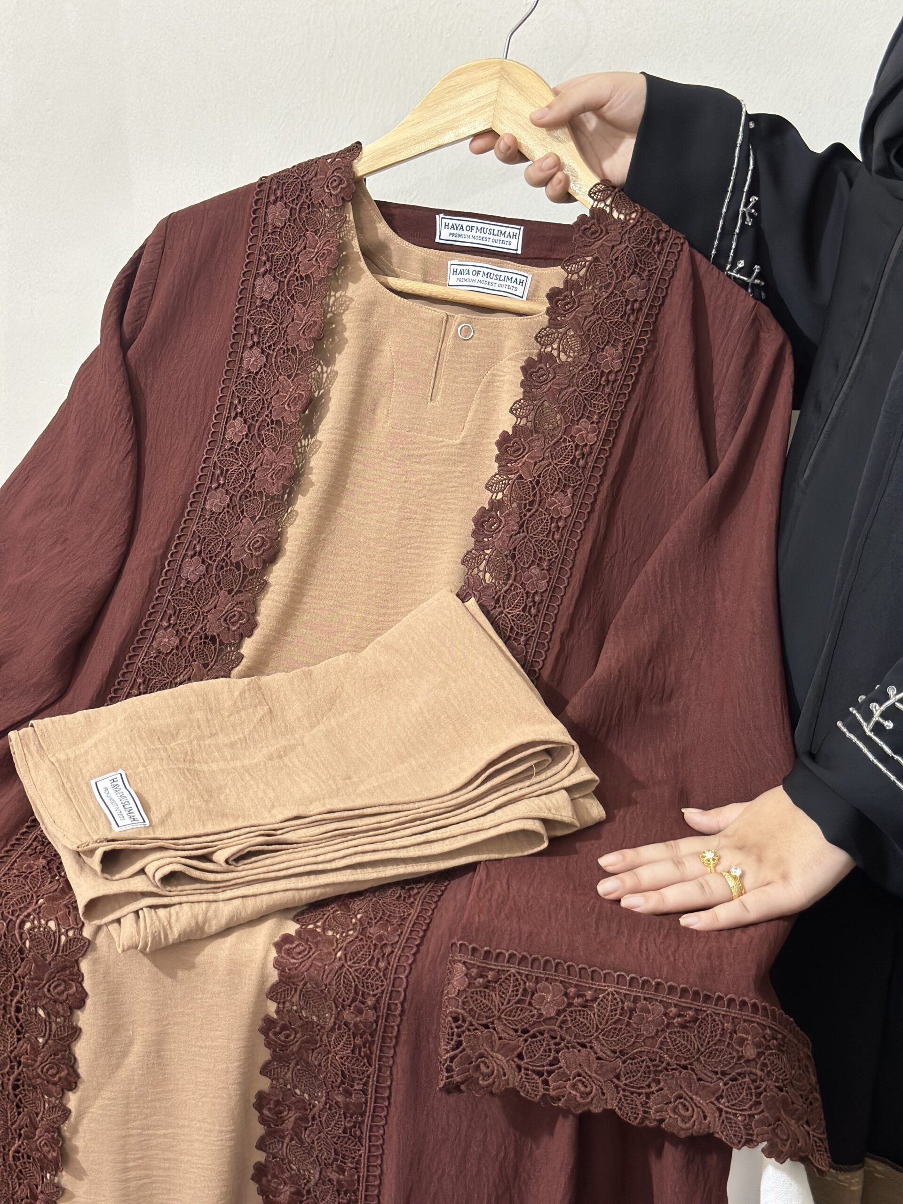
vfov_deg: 39.7
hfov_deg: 30.3
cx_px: 452
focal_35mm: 48
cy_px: 602
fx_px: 1670
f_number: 1.78
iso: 200
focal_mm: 6.86
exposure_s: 1/60
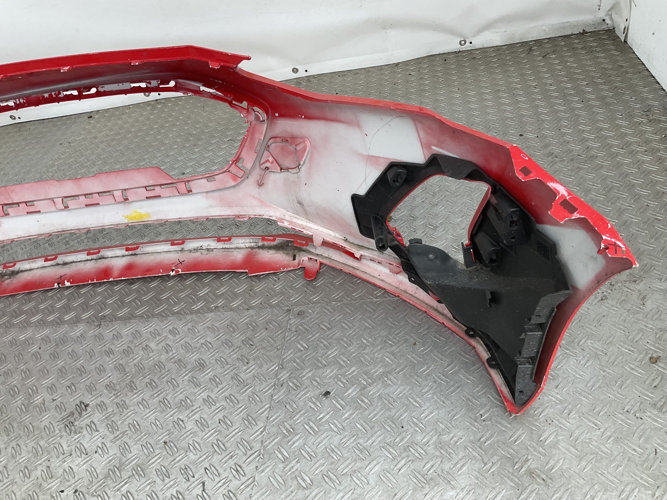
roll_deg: +16.3
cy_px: 250
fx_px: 559
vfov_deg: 48.2
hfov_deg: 61.7
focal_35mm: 29
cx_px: 334
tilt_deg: -39.7
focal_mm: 3
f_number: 1.8
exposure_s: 1/110
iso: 16
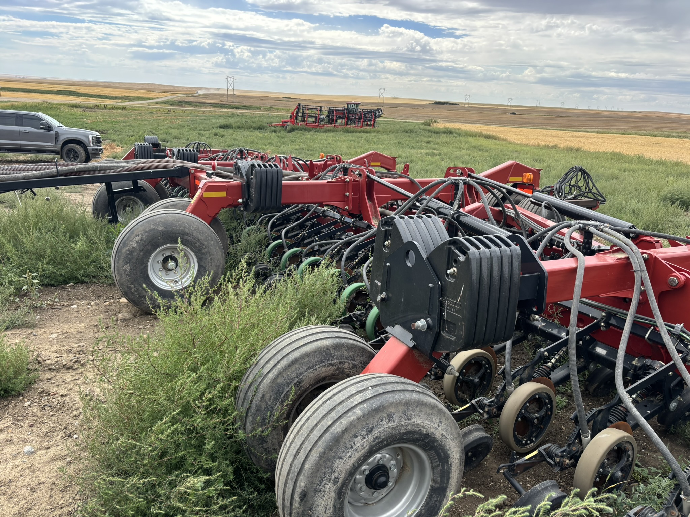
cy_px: 258
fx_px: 518
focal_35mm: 26
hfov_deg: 67.3
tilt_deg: -17.0
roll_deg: -3.3
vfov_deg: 53.1
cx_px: 345
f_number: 1.6
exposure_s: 1/1590
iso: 50
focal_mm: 5.96
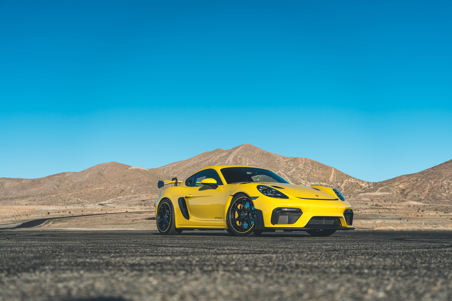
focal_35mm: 45
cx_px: 226
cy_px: 150
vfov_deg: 29.9
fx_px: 565
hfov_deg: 43.6
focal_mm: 45
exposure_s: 1/1250
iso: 125
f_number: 4
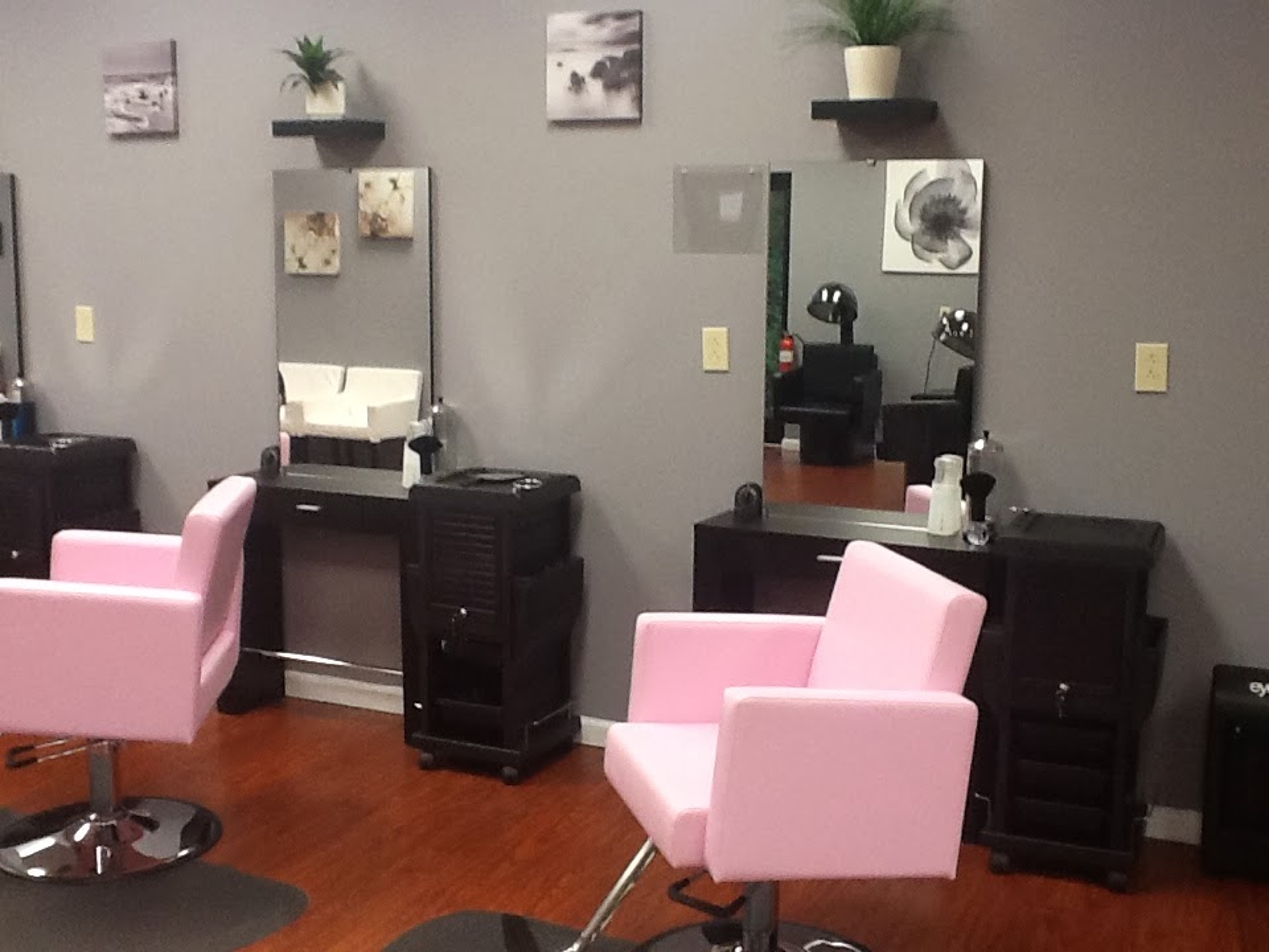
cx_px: 634
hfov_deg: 42.9
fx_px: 1613
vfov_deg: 32.9
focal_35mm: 44
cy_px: 476
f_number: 2.4
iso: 64
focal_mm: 2.03
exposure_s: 1/30
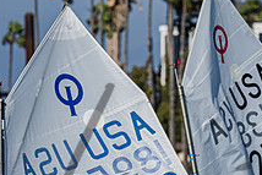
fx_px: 6394
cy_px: 275
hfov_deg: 2.3
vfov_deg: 1.6
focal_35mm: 878
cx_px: 205
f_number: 9
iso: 320
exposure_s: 1/1250
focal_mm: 260
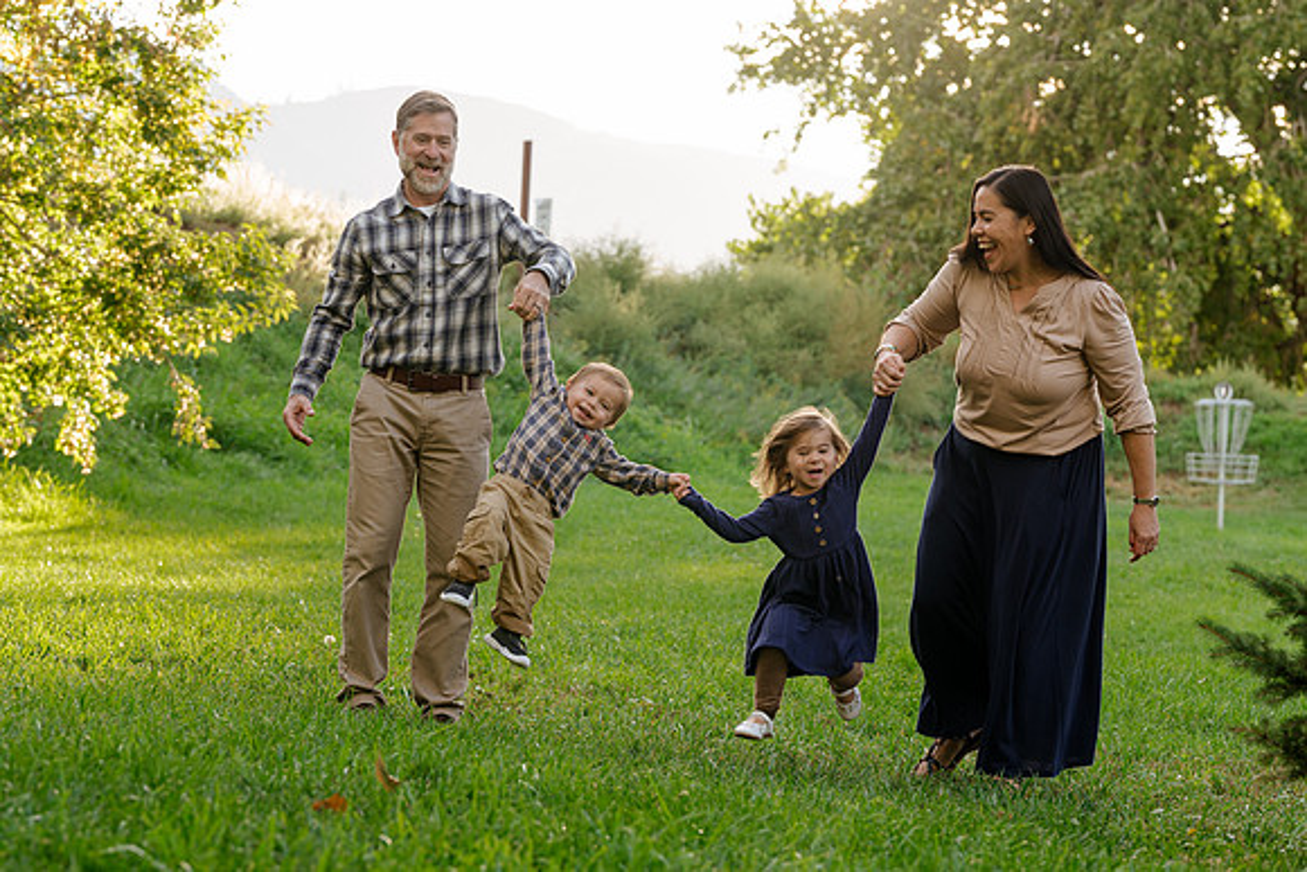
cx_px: 654
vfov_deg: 10.6
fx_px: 4684
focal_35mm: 129
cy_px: 436
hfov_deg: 15.9
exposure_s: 1/200
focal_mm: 129
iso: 640
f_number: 7.1
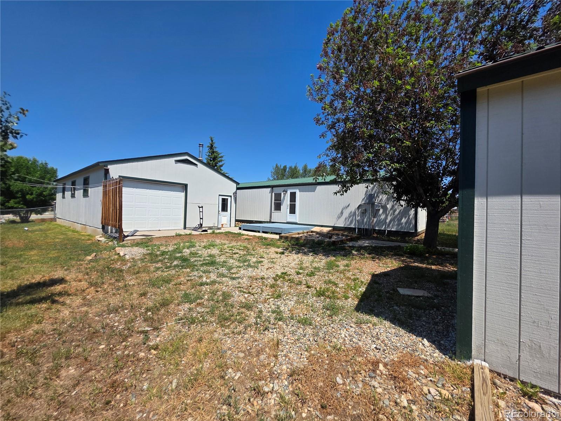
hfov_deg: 106.2
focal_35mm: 13
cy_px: 210
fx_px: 211
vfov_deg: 89.9
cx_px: 280
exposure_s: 1/2169
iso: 40
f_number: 1.9
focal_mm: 2.2
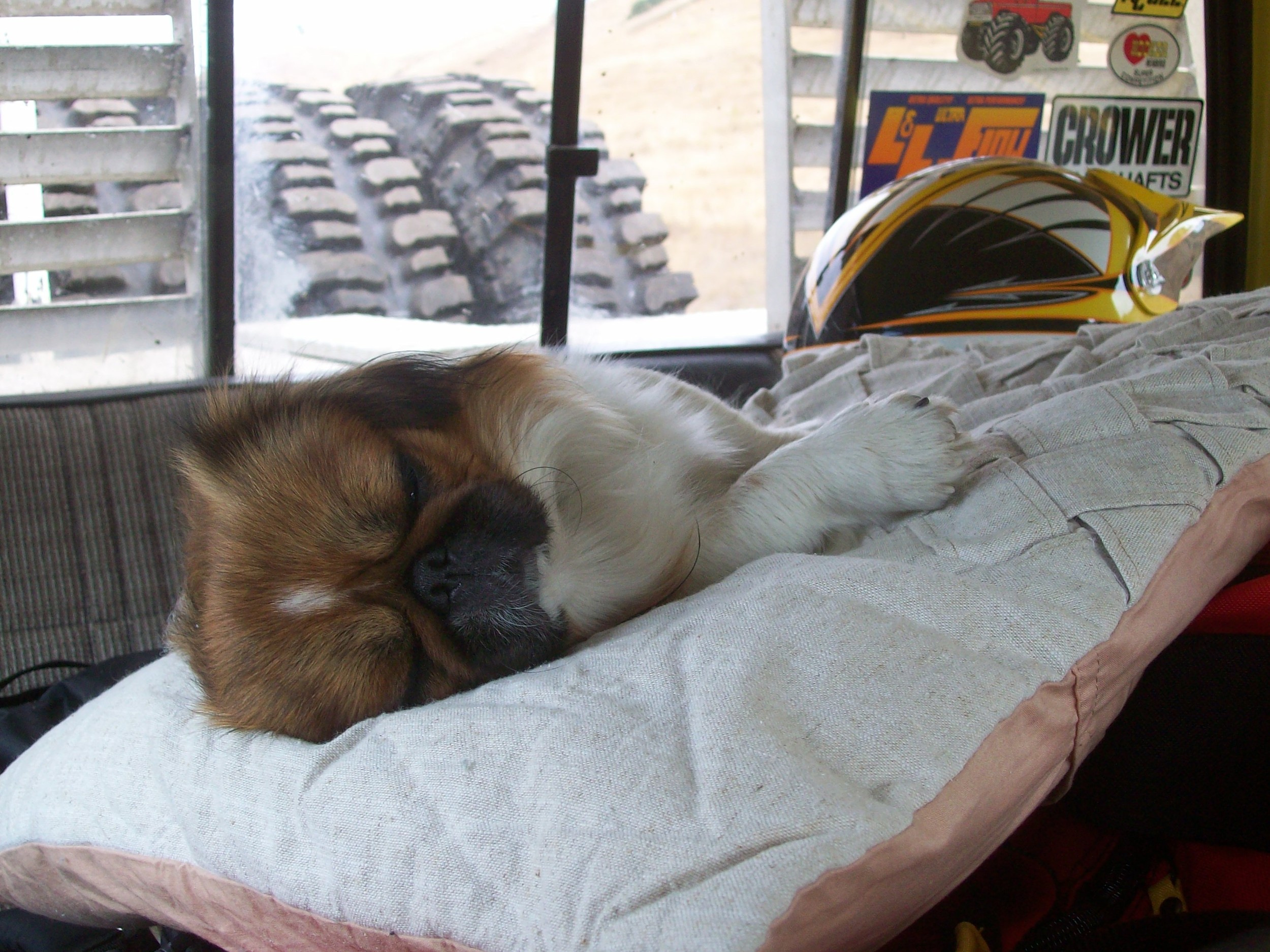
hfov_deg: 42.1
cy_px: 476
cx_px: 635
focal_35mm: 45
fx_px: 1651
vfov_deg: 32.2
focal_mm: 7.6
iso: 80
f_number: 3
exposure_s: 1/118
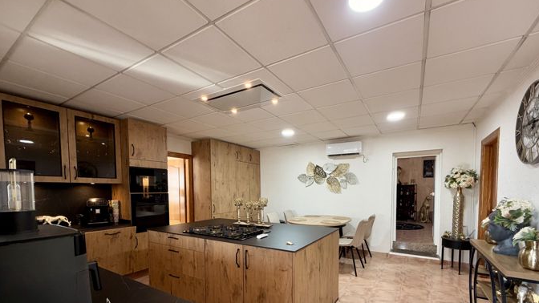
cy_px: 200
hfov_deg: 99.3
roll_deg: +0.6
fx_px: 229
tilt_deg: -1.7
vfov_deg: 65.4
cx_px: 280
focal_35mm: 16
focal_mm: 2.22
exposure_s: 1/100
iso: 250
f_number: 2.2
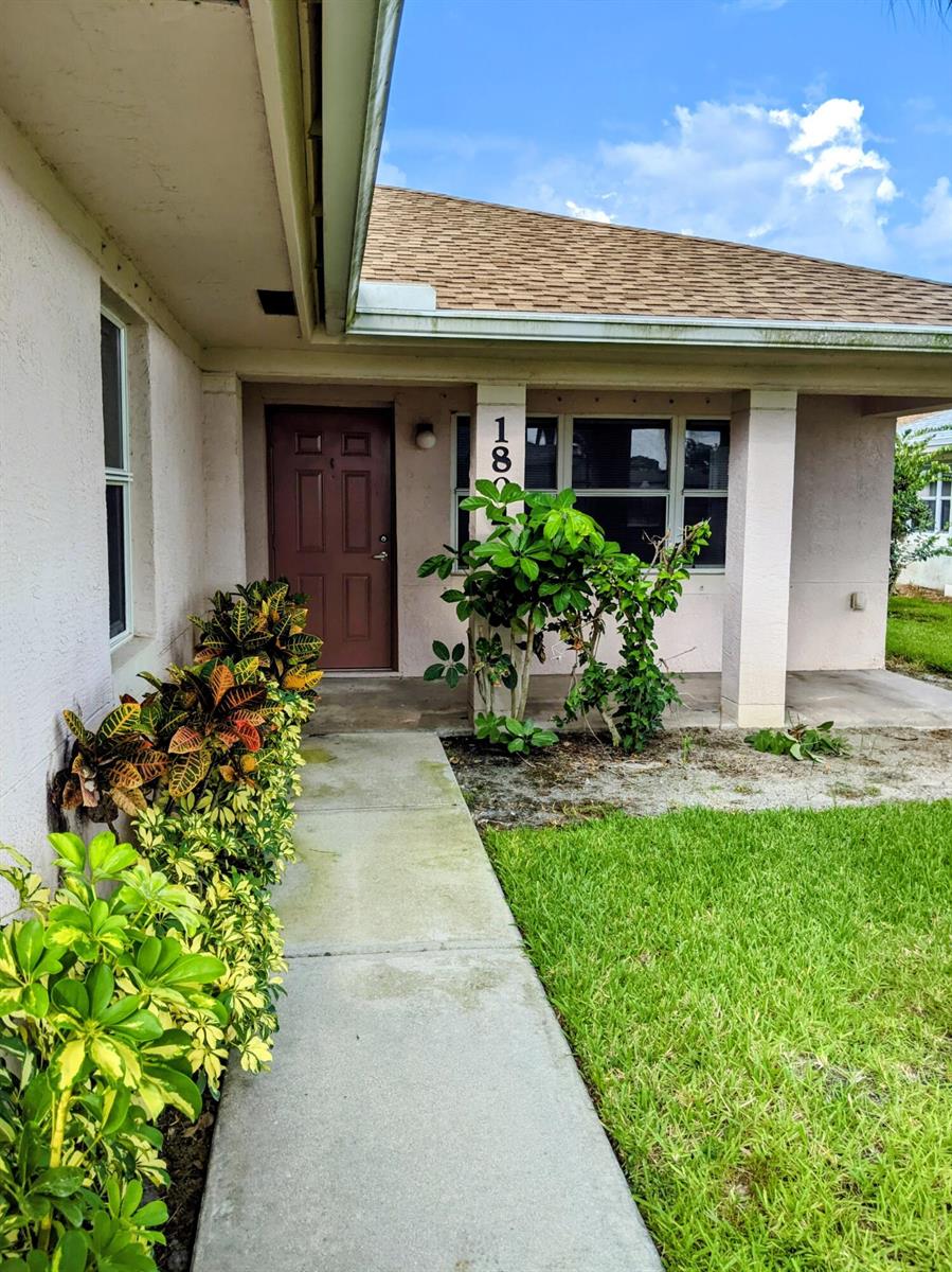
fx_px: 991
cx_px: 476
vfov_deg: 65.3
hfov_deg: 51.3
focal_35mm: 27
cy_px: 636
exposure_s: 1/2611
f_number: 1.8
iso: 60
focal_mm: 4.44
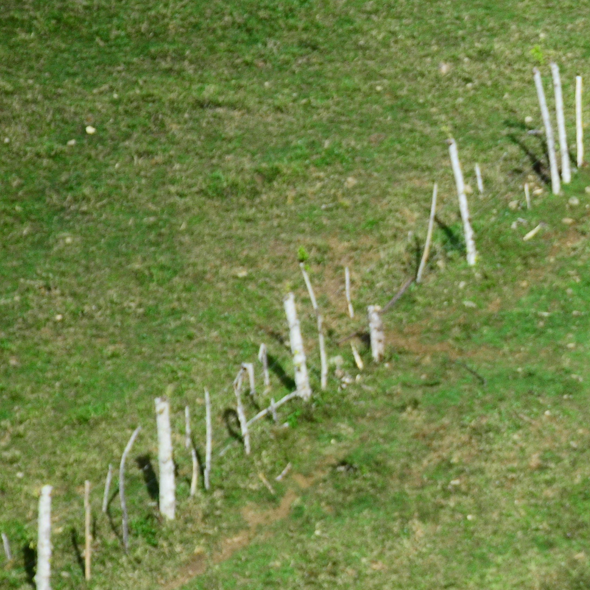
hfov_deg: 5.9
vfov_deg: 5.9
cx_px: 814
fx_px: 5708
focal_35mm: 296
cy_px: 368
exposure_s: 1/2000
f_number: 5.6
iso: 500
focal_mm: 80
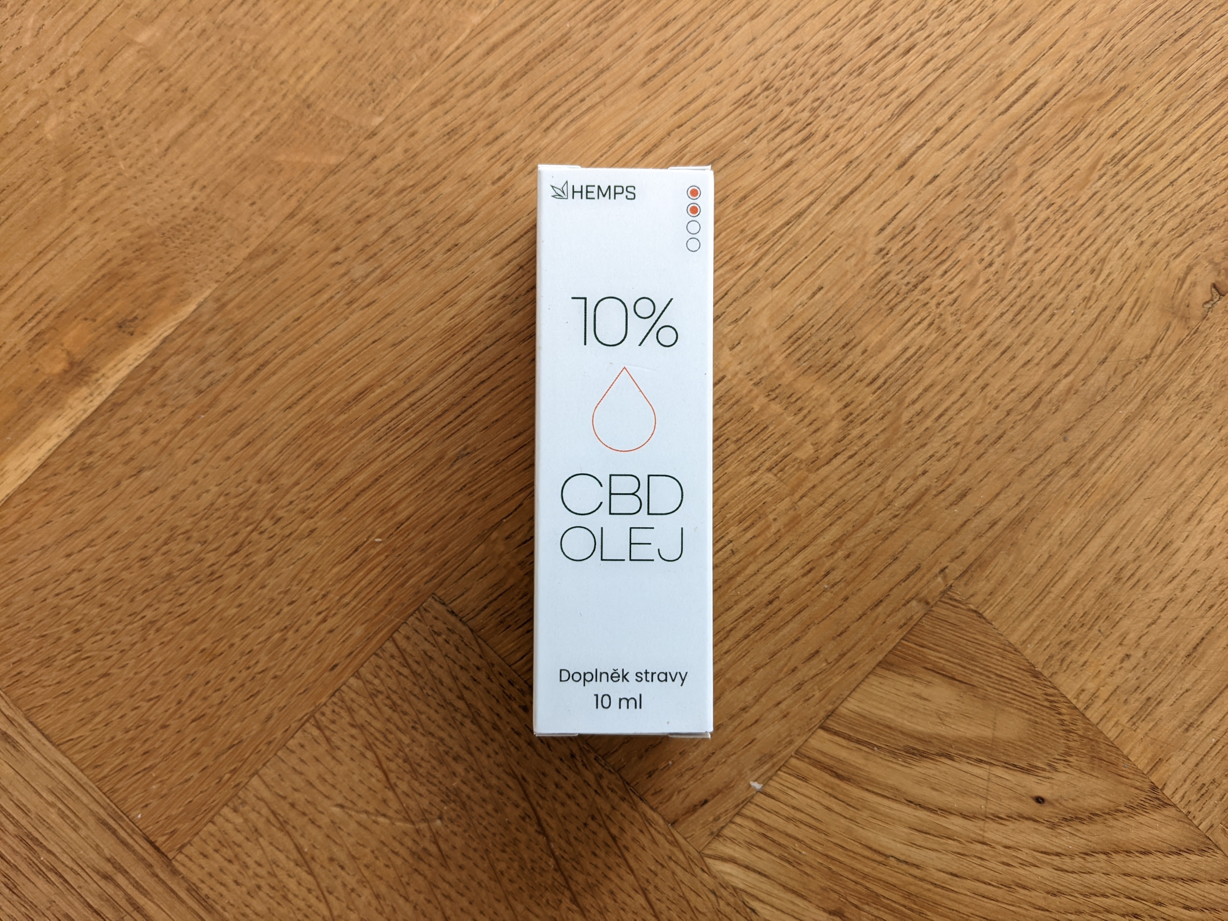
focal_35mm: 27
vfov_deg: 51.4
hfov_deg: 65.3
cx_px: 614
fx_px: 958
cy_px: 460
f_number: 1.73
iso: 59
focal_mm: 4.38
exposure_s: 1/118
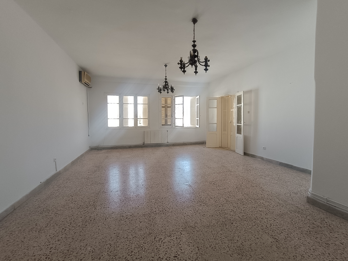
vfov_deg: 78.1
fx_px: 161
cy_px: 130
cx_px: 174
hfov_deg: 94.5
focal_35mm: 16
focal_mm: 1.66
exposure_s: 1/100
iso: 190
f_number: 2.2
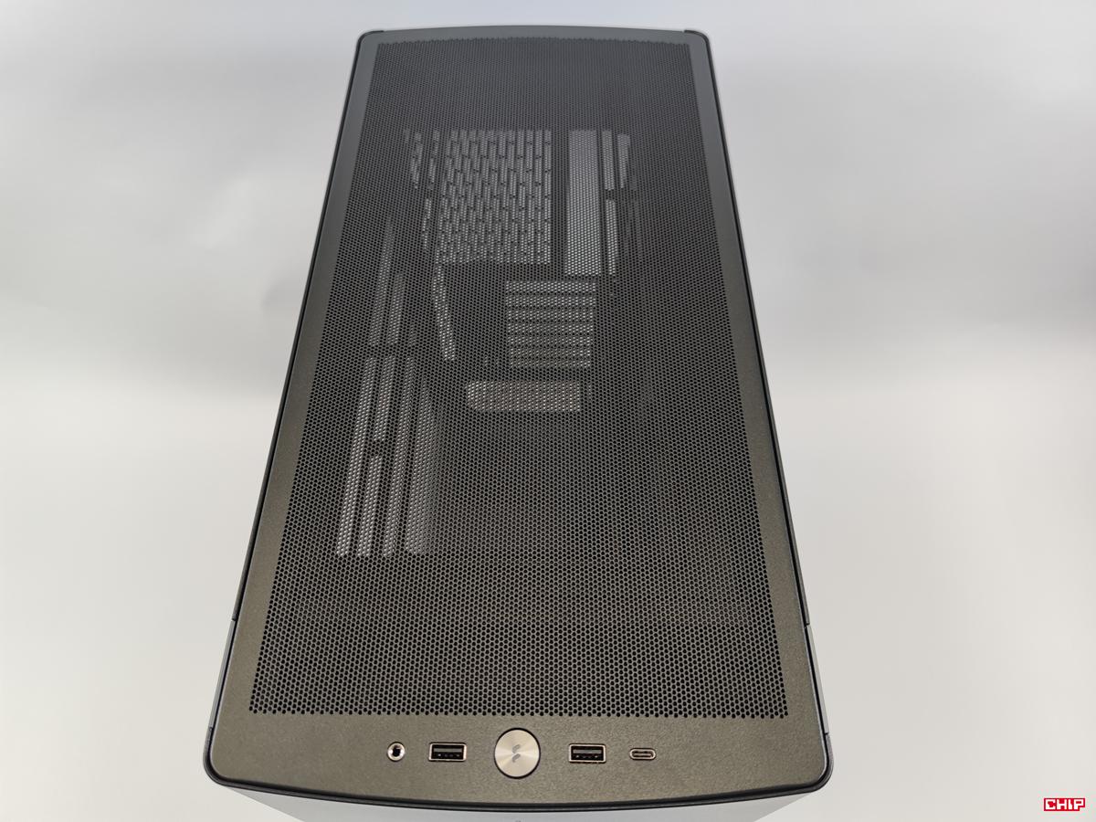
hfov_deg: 69.4
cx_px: 548
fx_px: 792
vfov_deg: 54.9
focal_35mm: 25
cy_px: 411
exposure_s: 1/100
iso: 101
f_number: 1.85
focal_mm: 6.78
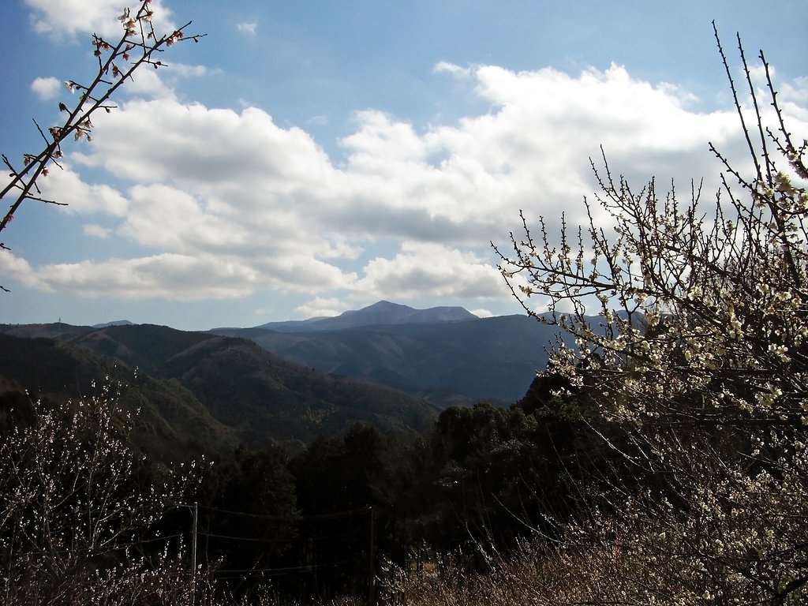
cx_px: 404
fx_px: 887
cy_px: 303
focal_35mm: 38
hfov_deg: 49.0
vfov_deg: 37.7
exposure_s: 1/800
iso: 64
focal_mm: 6.3
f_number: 4.6
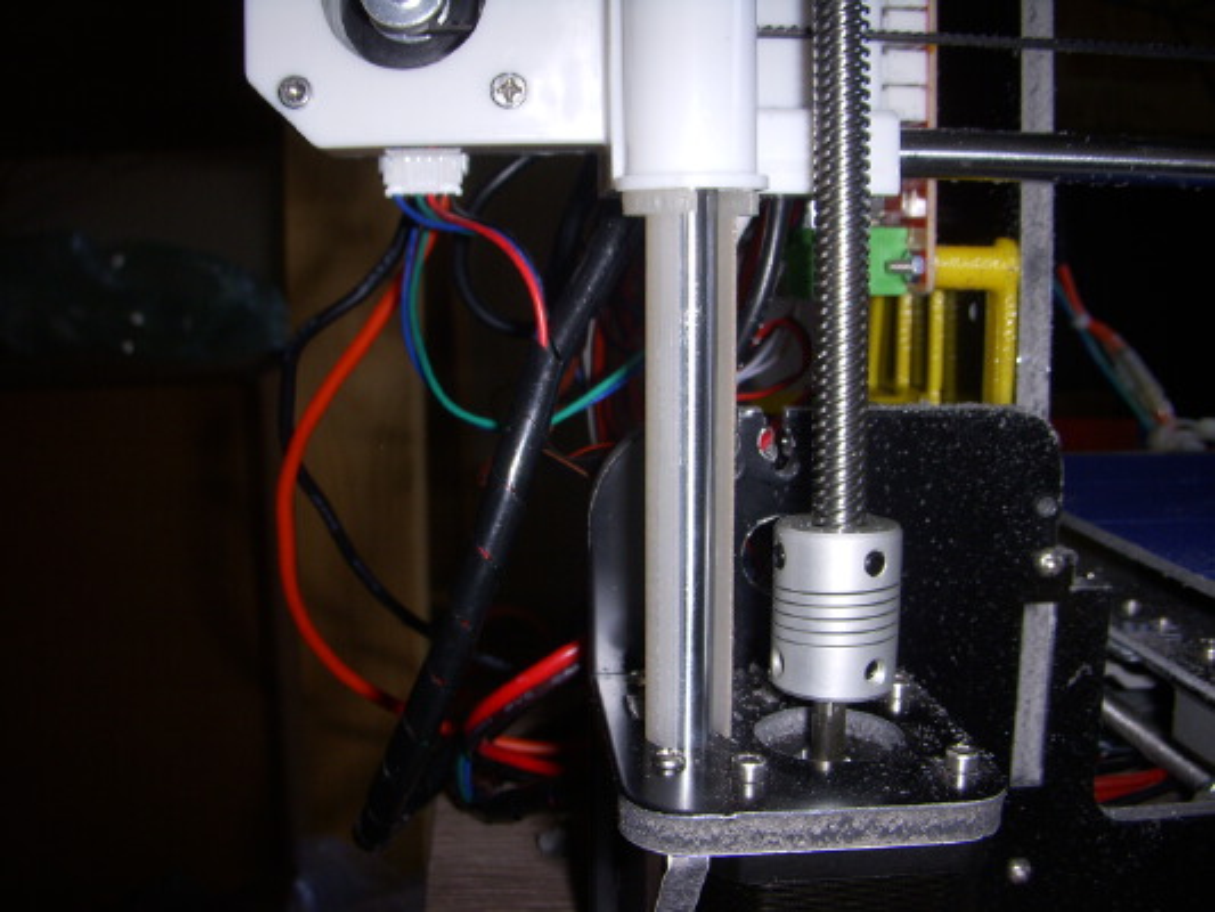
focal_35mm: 38
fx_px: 1334
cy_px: 456
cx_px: 608
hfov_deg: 49.0
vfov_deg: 37.7
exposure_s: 1/30
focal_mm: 6.3
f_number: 3.3
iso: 100
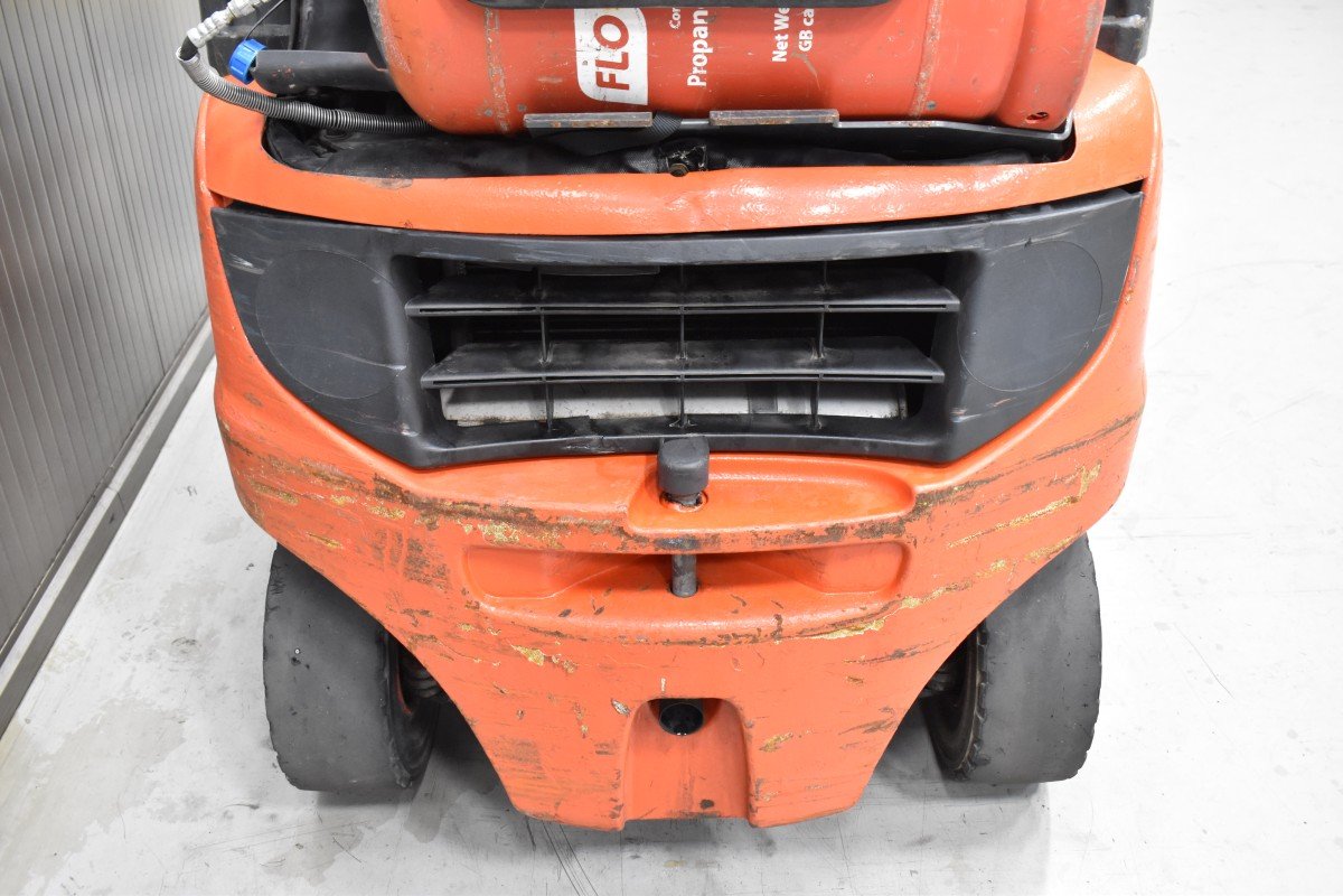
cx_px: 672
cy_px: 448
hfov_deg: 55.1
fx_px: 1287
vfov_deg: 38.4
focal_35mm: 34
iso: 1600
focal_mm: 23
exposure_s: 1/20
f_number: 5
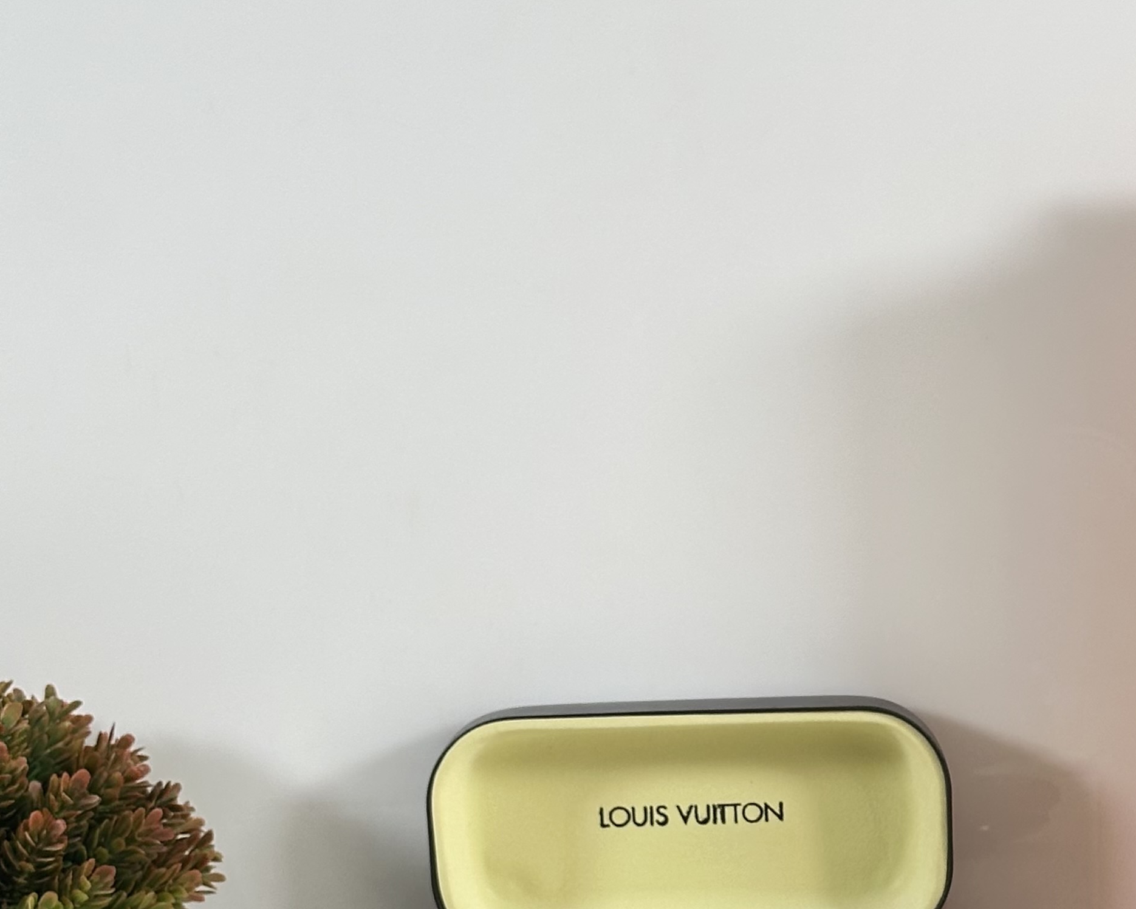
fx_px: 3396
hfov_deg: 18.8
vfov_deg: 14.9
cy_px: 977
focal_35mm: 101
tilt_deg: -19.8
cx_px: 916
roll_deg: +0.6
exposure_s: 1/121
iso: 80
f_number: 1.78
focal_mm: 6.86
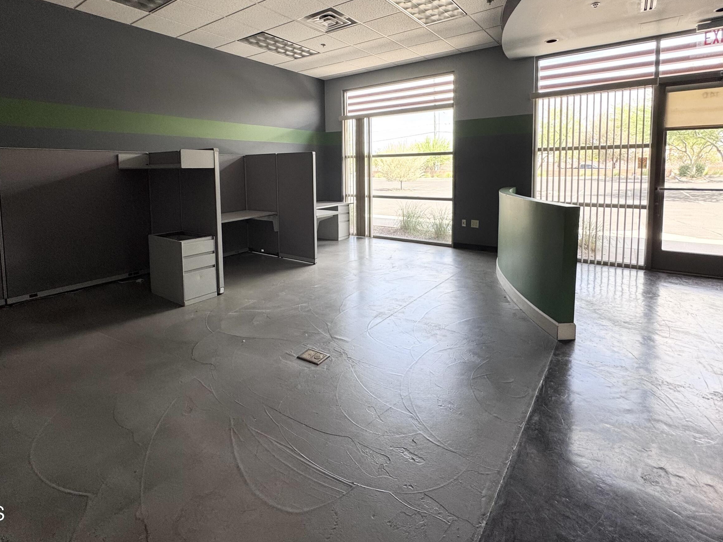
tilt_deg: -4.2
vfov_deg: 70.2
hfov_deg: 87.7
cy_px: 197
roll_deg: +0.5
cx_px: 352
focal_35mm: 18
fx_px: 376
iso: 64
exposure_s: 1/99
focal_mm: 2.22
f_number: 2.2
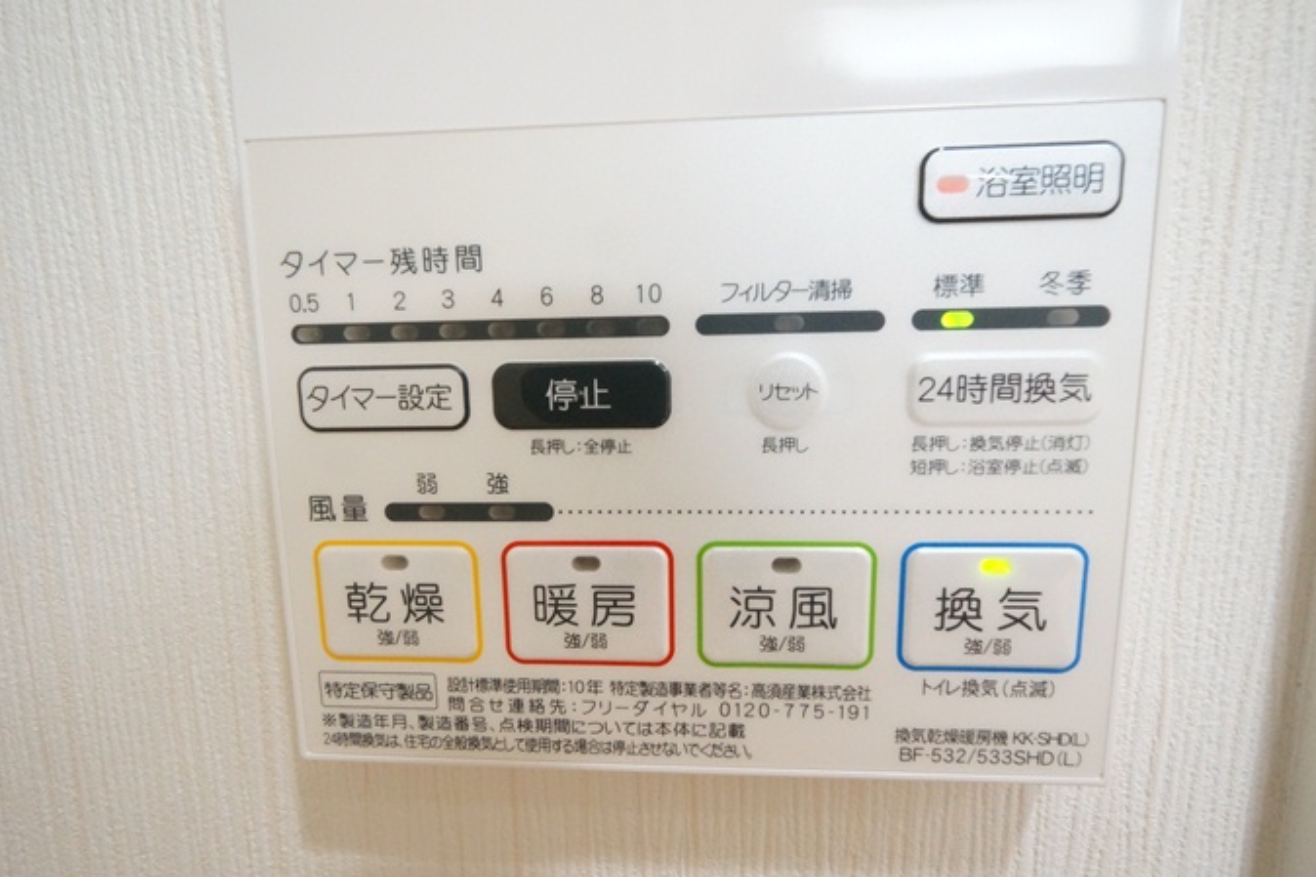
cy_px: 465
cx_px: 660
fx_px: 585
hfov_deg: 96.8
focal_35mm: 16
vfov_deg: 73.6
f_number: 8
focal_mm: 10
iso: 3200
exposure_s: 1/50
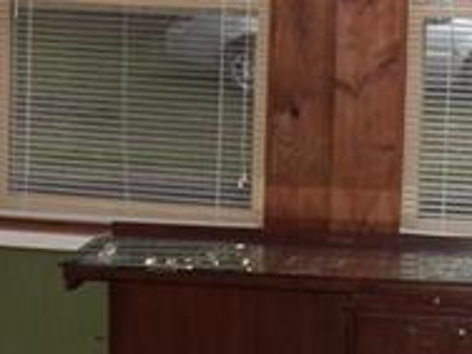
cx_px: 279
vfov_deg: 12.4
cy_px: 45
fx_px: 1623
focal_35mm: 119
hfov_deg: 16.5
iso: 125
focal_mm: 4.9
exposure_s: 1/125
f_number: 2.8
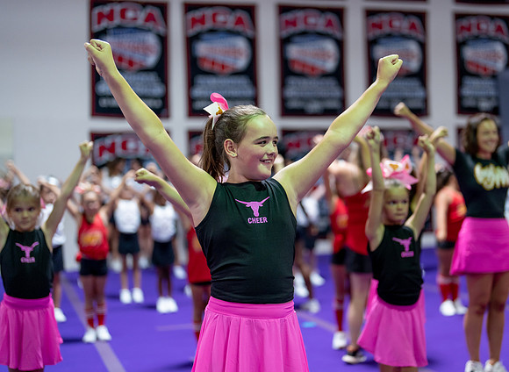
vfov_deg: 25.2
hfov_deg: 33.9
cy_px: 176
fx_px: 834
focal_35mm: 57
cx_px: 294
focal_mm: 50
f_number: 1.2
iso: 640
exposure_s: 1/400
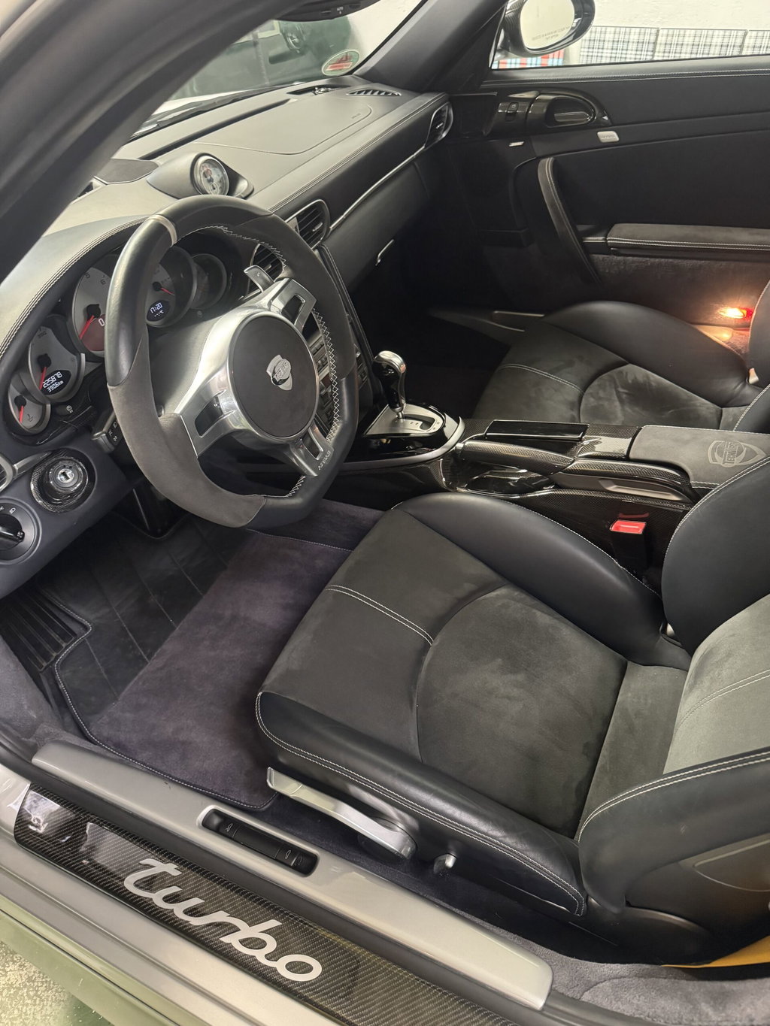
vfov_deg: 71.6
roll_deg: +10.1
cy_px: 513
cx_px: 385
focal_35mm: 24
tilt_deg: -40.4
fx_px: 712
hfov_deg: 56.8
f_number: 1.78
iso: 1000
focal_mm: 6.76
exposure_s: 1/38
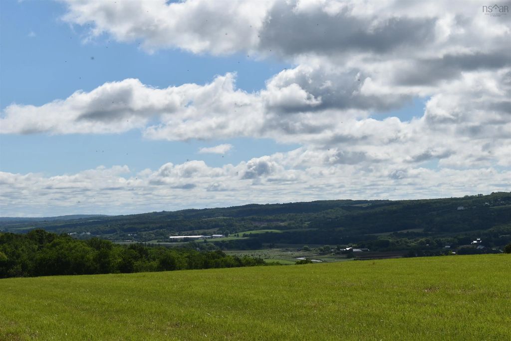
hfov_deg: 24.6
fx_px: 1171
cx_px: 256
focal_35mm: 82
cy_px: 170
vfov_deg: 16.6
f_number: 10
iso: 100
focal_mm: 55
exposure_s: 1/400
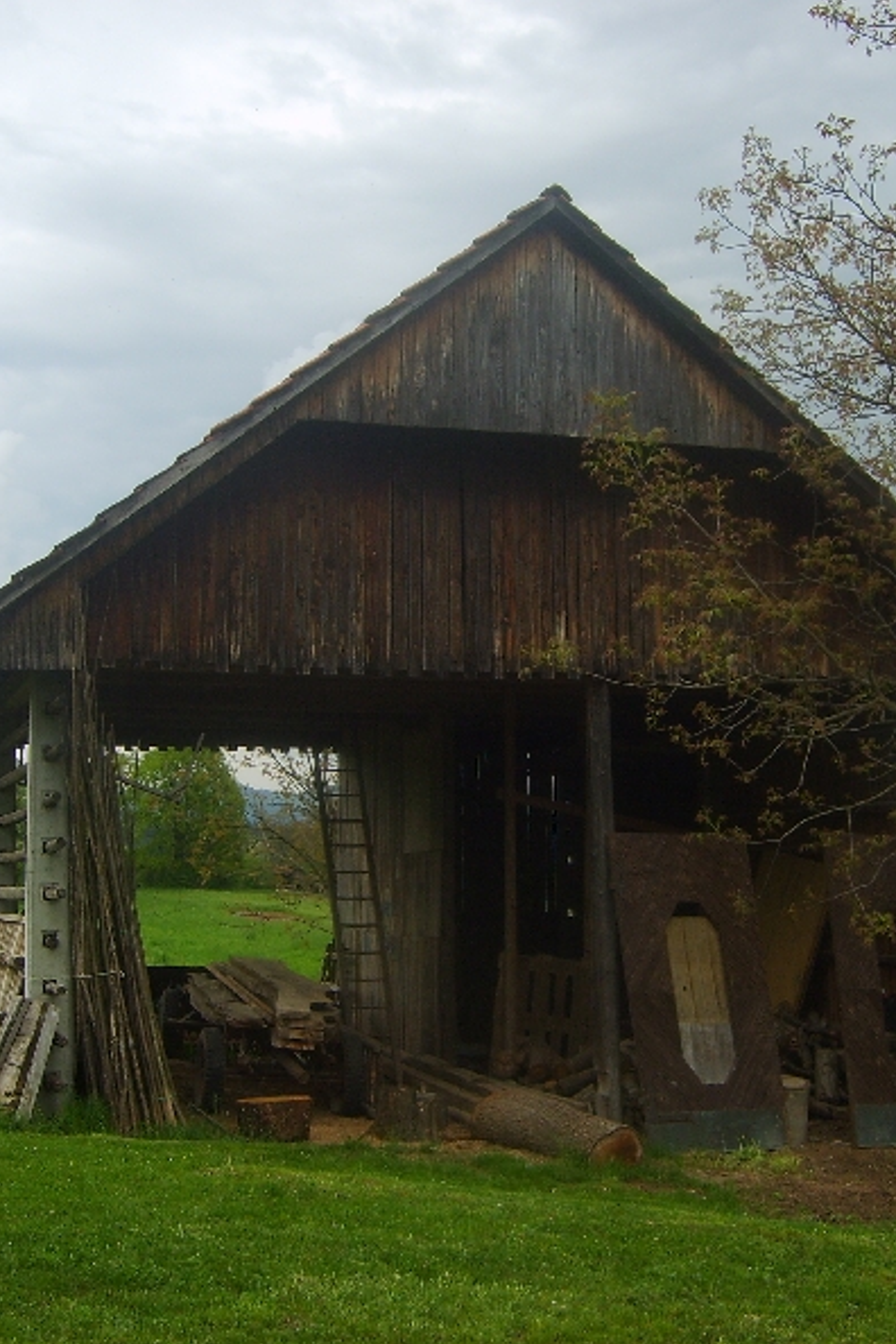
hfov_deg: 27.5
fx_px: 1829
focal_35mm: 49
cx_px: 475
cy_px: 672
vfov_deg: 40.3
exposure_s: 1/180
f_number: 2.8
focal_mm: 5.8
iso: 50
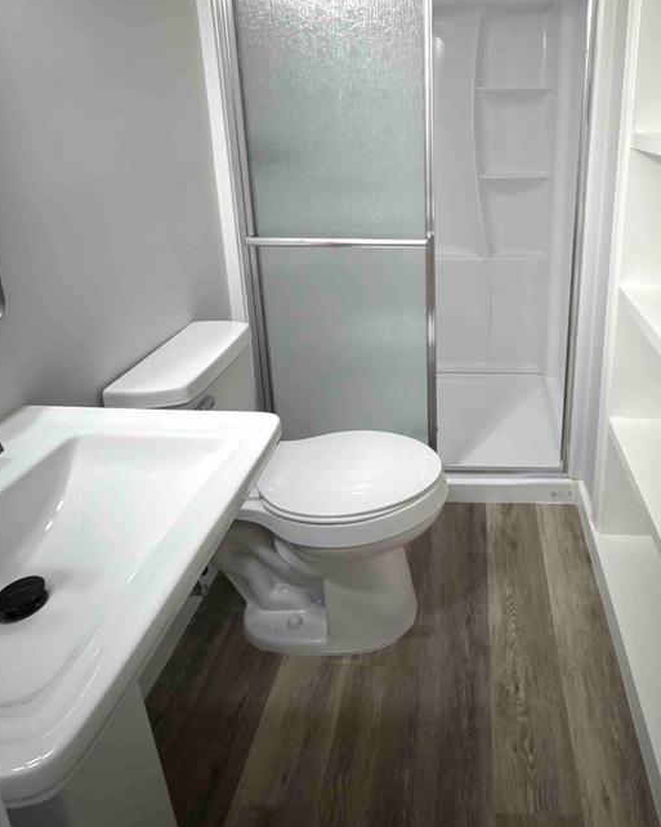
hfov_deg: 58.9
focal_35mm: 23
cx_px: 461
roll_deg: +0.0
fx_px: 563
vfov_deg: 70.0
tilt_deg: -15.3
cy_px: 259
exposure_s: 1/40
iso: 1250
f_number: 2.2
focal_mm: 2.22
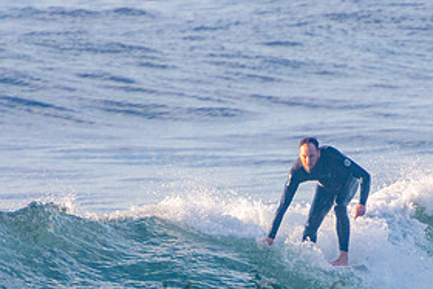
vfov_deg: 1.1
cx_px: 322
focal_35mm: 1285
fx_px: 15463
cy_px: 291
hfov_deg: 1.6
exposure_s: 1/1250
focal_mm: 400
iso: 450
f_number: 5.6
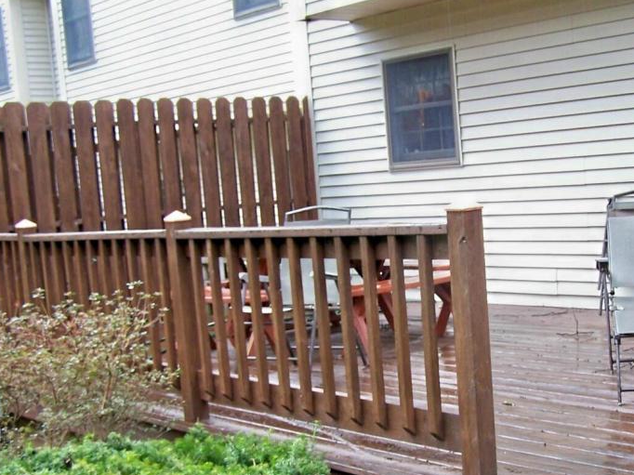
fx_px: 1044
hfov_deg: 33.2
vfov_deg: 25.5
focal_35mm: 57
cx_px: 468
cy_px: 324
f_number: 2.8
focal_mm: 6.3
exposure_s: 1/30
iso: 80
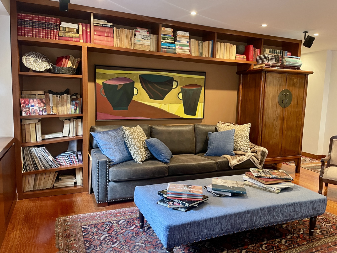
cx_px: 168
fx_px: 243
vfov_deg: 54.9
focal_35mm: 25
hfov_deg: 69.4
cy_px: 126
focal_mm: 5.1
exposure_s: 1/60
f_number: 1.6
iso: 500
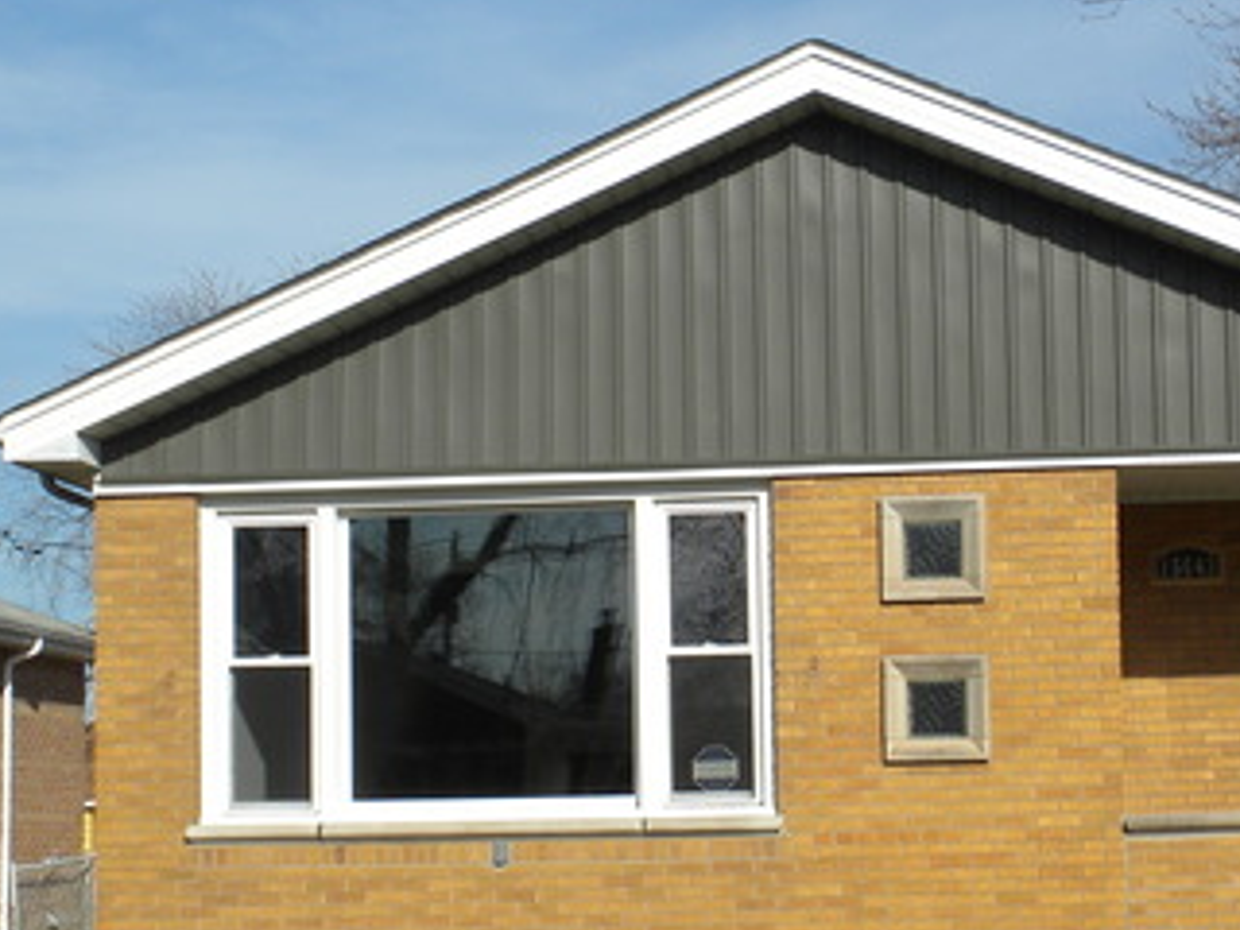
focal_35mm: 74
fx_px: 2651
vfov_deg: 19.8
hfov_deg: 26.2
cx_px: 837
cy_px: 655
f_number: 10
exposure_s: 1/155
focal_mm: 6.6
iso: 64
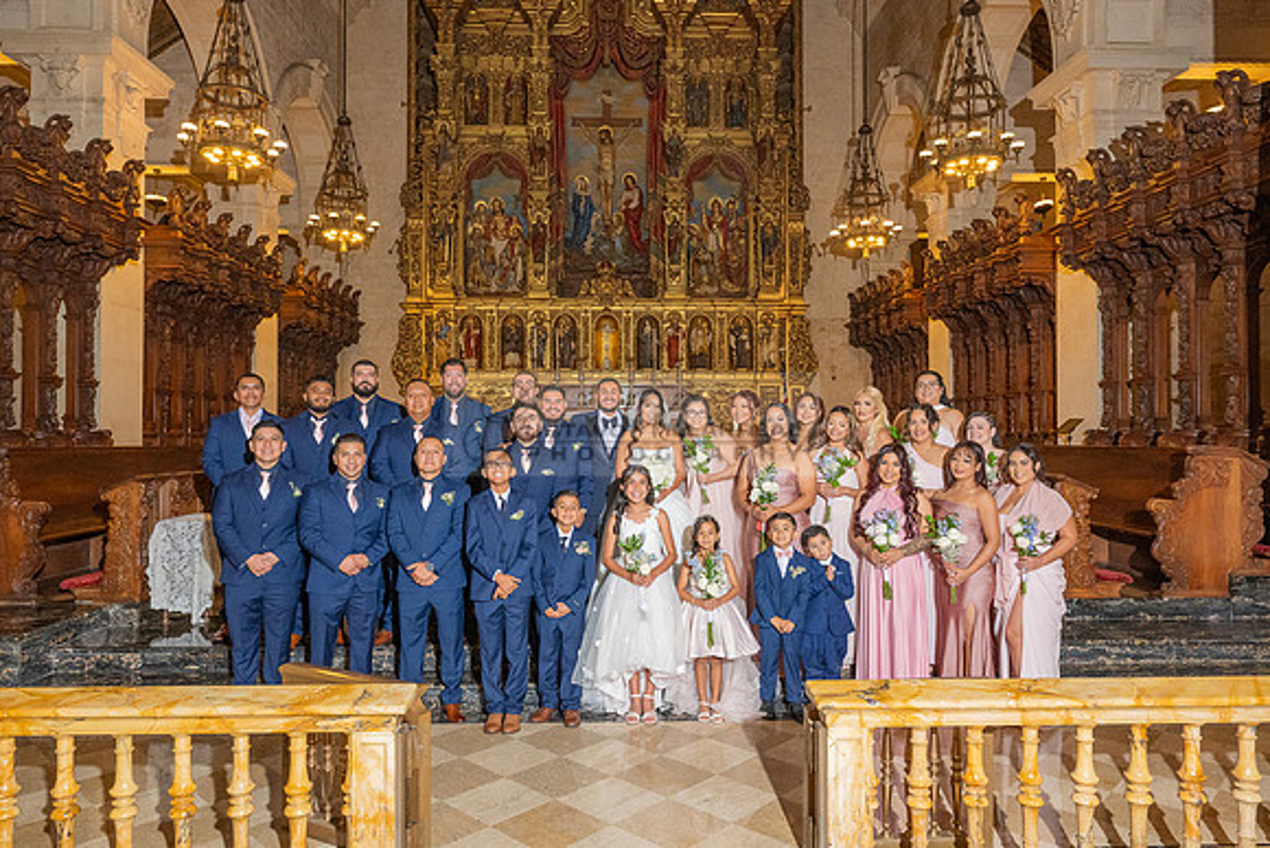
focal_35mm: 24
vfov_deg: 53.2
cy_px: 424
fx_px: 847
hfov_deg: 73.7
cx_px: 635
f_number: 6.3
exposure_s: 1/200
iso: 2000
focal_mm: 24
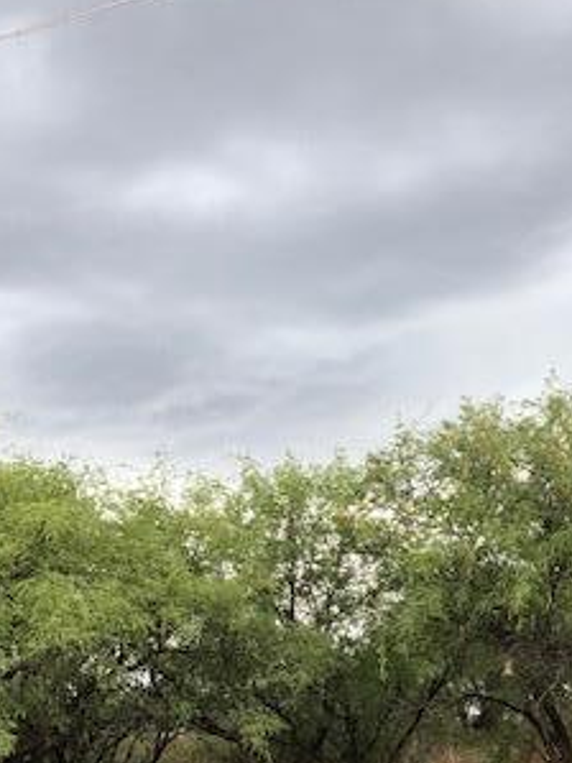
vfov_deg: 29.8
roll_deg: +1.0
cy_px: 783
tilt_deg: +0.8
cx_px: 214
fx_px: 1323
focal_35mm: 60
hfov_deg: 24.3
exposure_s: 1/271
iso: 20
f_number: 1.8
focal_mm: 3.99
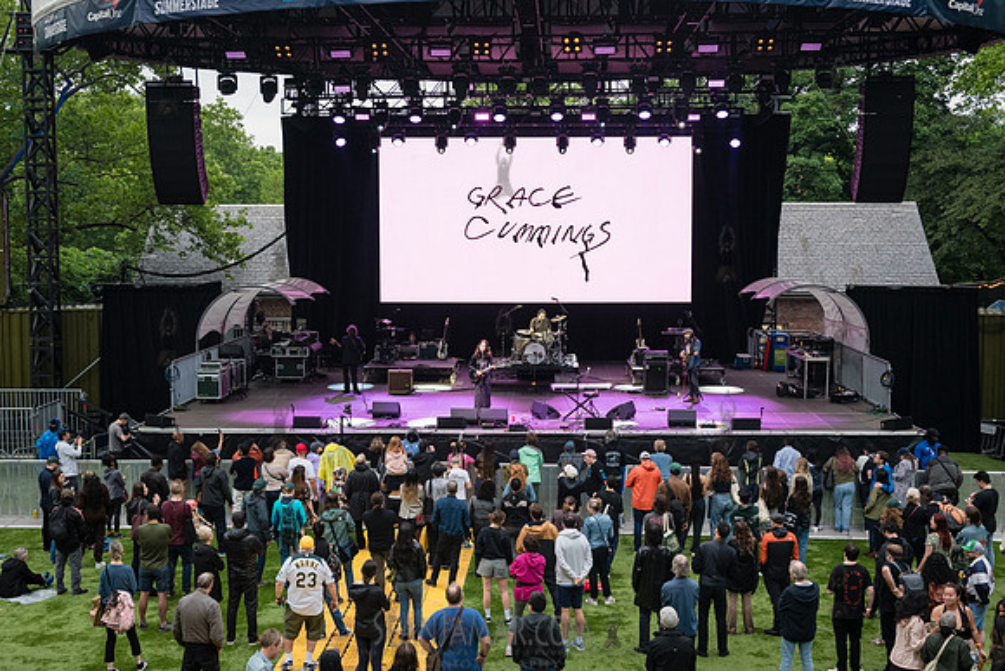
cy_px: 335
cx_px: 495
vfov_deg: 27.4
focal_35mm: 49
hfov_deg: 40.1
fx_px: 1376
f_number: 4.5
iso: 3200
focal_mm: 48
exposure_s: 1/500
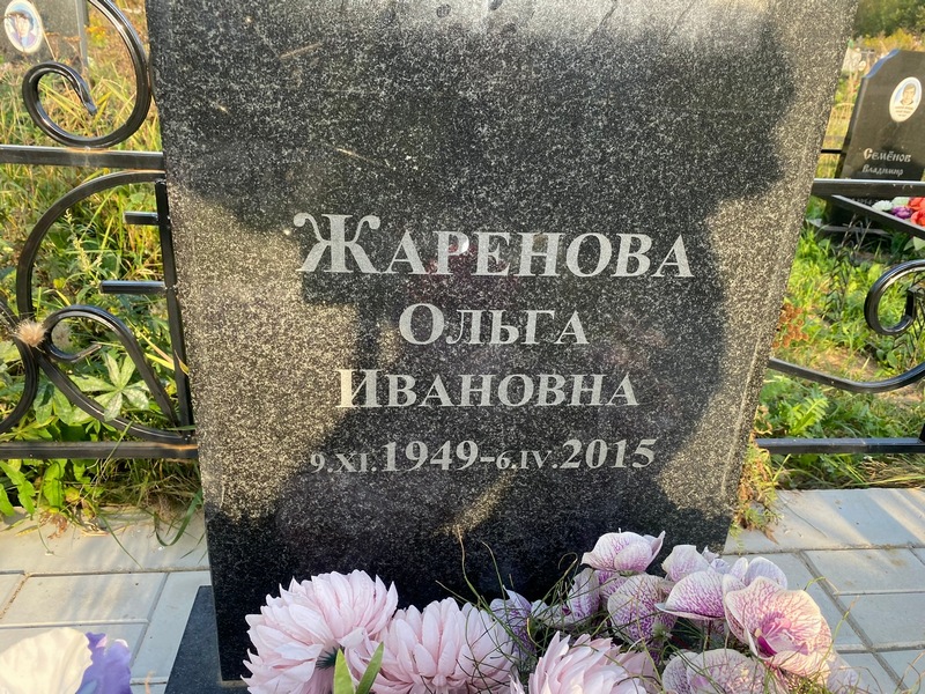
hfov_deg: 67.3
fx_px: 695
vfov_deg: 53.1
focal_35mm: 26
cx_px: 462
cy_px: 347
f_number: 1.8
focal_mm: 4.25
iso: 32
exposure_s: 1/273
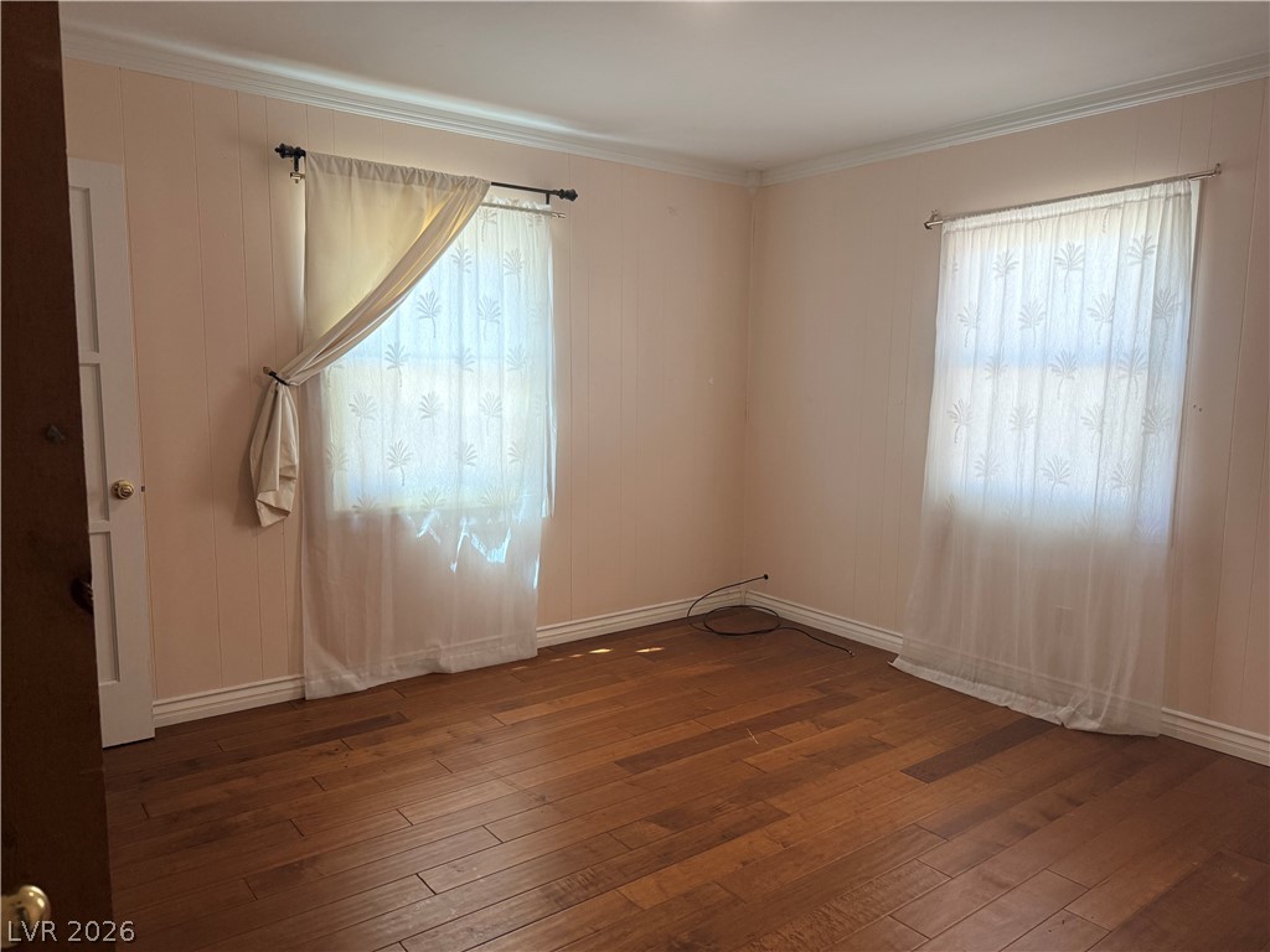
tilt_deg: -6.6
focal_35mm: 24
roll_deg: -0.6
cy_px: 476
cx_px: 635
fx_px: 881
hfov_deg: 71.6
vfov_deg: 56.8
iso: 200
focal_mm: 6.76
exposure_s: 1/120
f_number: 1.78
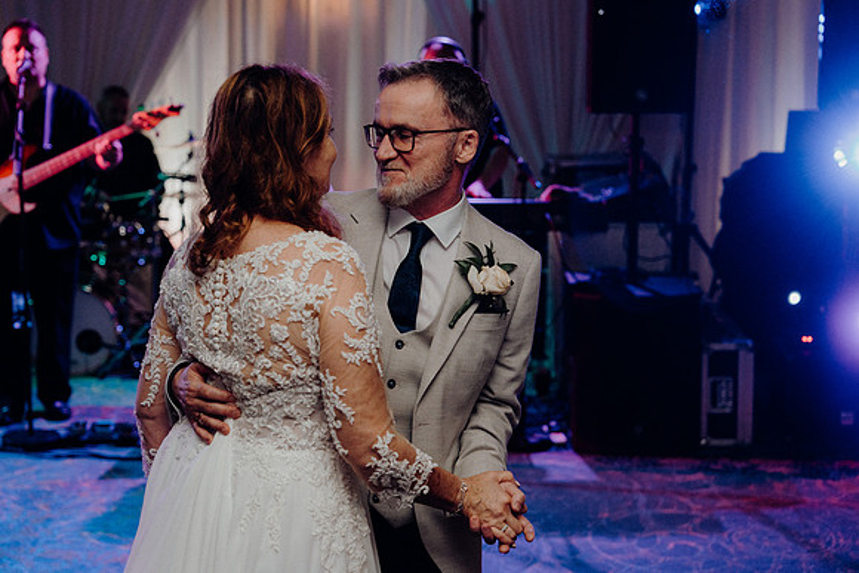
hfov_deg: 31.0
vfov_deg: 20.9
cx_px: 430
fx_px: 1551
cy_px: 286
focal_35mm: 65
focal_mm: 65
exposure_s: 1/200
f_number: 3.5
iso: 2500
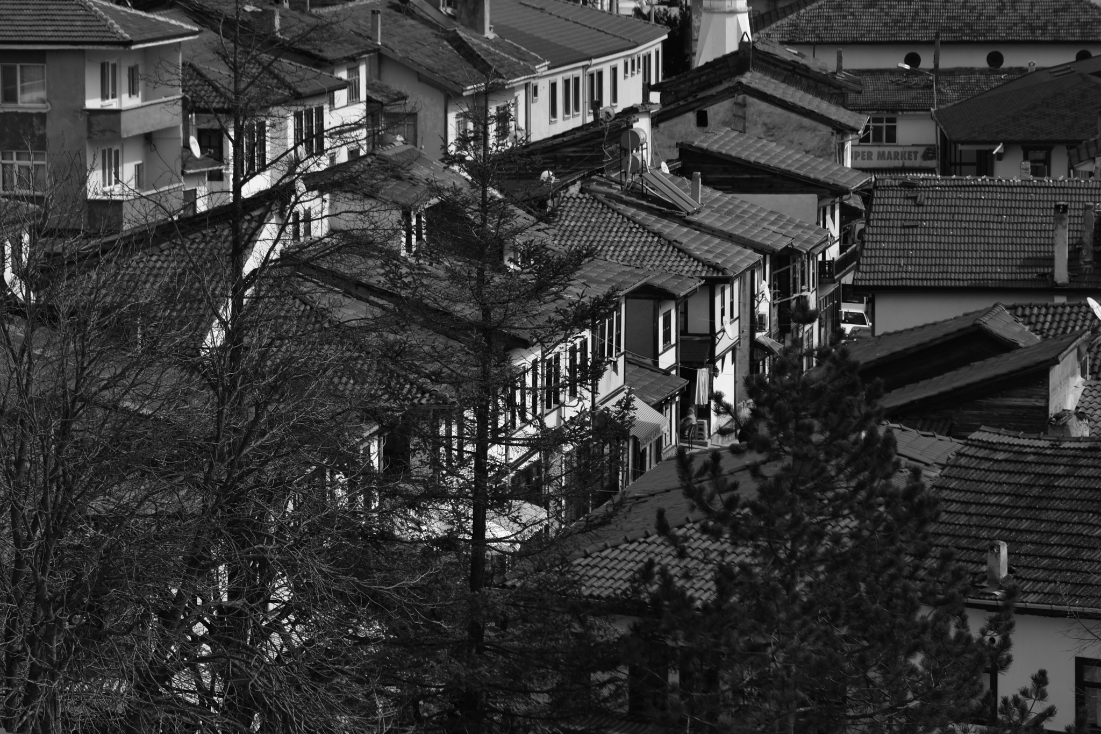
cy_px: 367
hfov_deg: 11.8
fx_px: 5321
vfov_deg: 7.9
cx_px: 550
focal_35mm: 174
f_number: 8
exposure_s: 1/200
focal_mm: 116
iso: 100
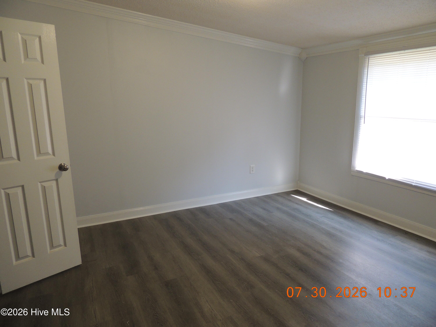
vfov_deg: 56.8
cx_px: 218
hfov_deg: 71.6
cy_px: 164
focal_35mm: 24
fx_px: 302
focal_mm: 4.3
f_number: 3
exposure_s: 1/30
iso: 320
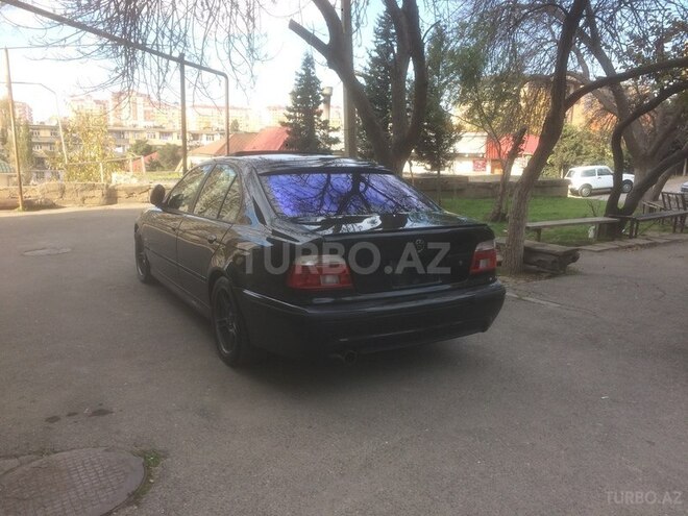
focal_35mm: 29
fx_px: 576
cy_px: 258
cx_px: 344
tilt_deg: -9.9
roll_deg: -2.0
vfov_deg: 48.2
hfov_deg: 61.7
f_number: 2.2
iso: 32
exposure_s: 1/391
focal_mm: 4.15
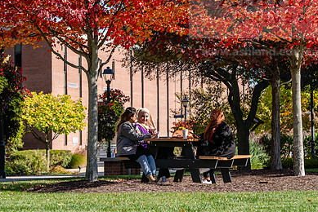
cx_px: 164
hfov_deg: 13.8
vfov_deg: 9.2
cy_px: 69
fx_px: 1317
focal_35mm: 149
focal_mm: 100
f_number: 6.3
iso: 160
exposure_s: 1/400
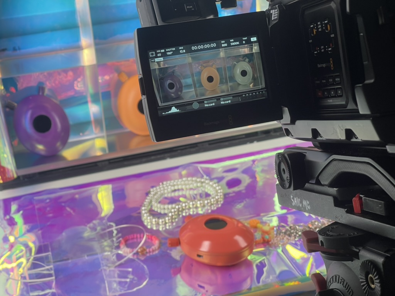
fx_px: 730
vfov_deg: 22.9
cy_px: 148
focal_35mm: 64
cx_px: 198
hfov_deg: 30.3
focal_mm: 7.5
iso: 50
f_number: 2.2
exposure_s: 1/120
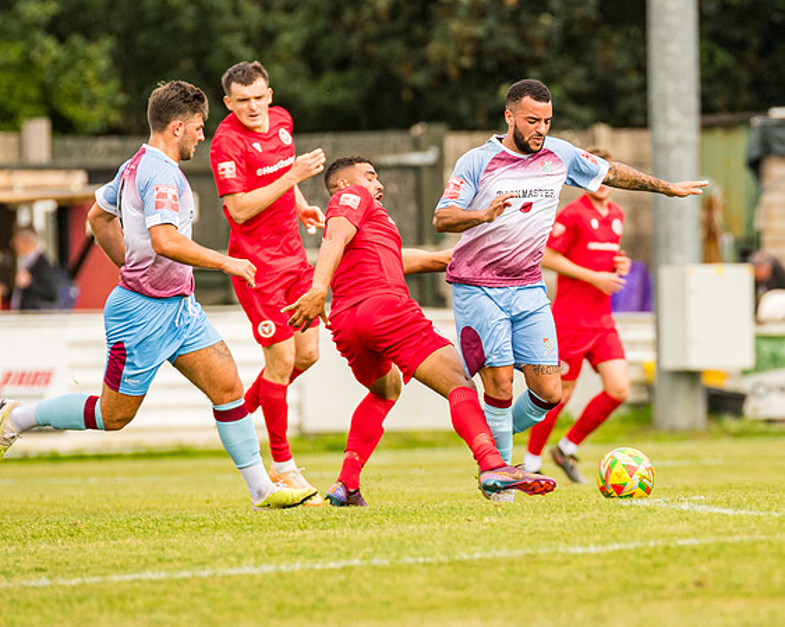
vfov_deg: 2.5
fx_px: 14505
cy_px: 336
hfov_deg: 3.1
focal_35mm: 625
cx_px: 580
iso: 640
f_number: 4
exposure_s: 1/2500
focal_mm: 300
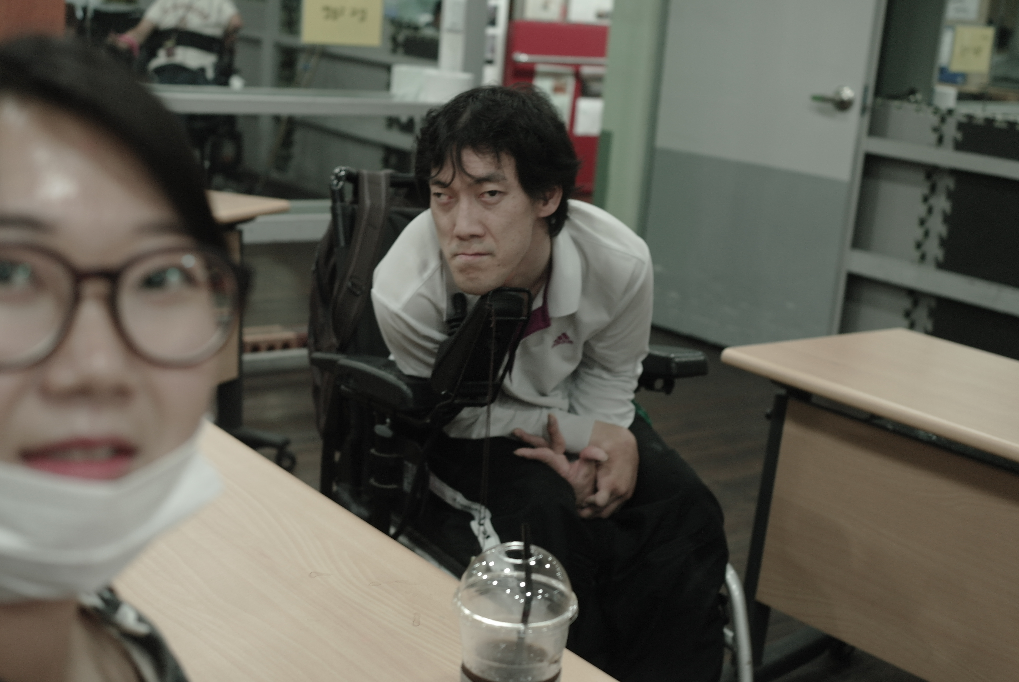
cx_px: 510
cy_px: 341
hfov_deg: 42.7
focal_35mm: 46
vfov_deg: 29.3
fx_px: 1304
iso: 200
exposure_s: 1/20
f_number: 2.8
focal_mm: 30
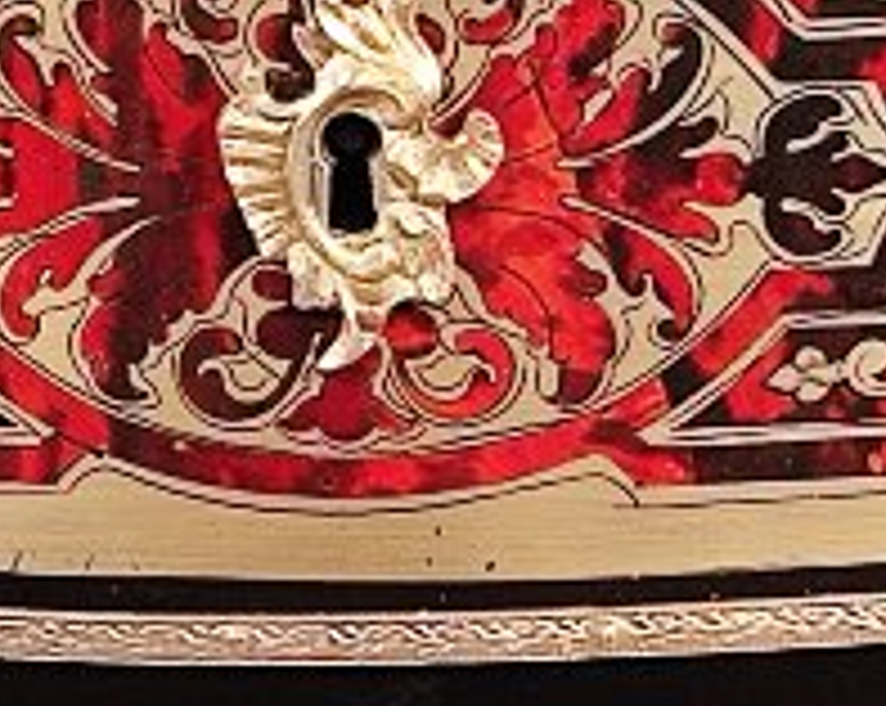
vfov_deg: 10.5
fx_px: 3744
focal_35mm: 143
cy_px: 940
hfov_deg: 13.5
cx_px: 360
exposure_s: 1/100
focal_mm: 6.92
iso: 99
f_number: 1.9
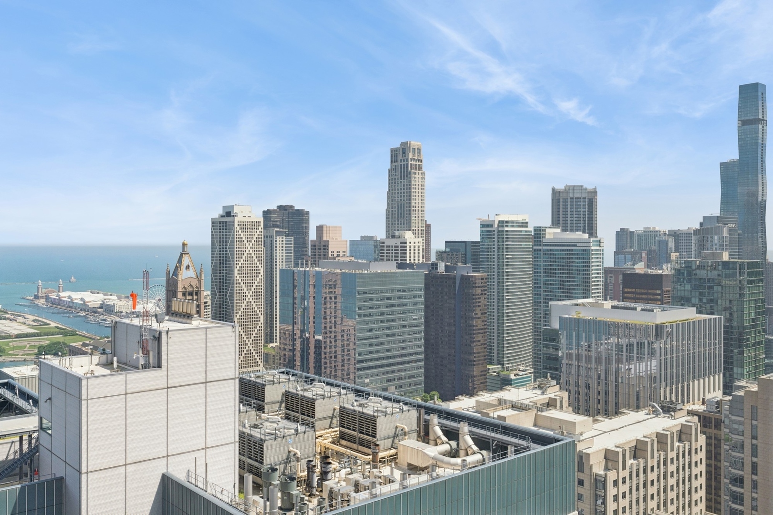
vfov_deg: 40.0
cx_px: 386
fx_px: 709
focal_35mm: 33
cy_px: 258
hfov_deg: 57.2
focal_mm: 33
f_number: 8
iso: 320
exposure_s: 1/800
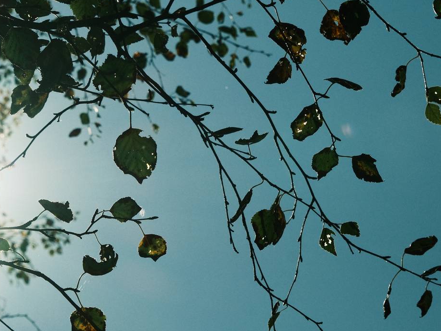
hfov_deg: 15.5
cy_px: 160
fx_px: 1618
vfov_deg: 11.7
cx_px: 200
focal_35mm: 127
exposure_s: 1/2700
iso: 640
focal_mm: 50.5
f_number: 9
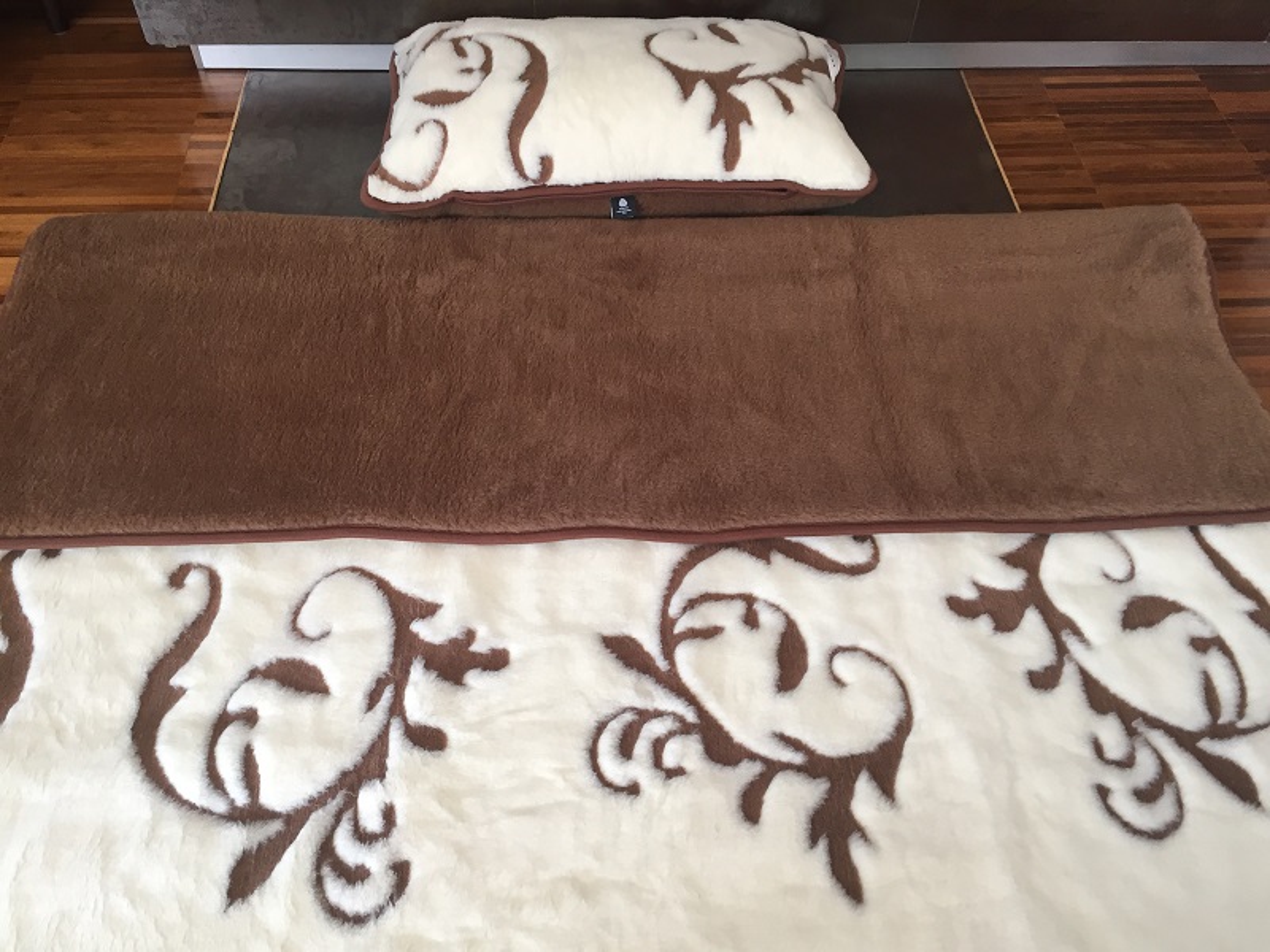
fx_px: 1064
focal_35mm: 29
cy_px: 476
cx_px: 635
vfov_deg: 48.2
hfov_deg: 61.7
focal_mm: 4.15
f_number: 2.2
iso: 40
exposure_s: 1/33
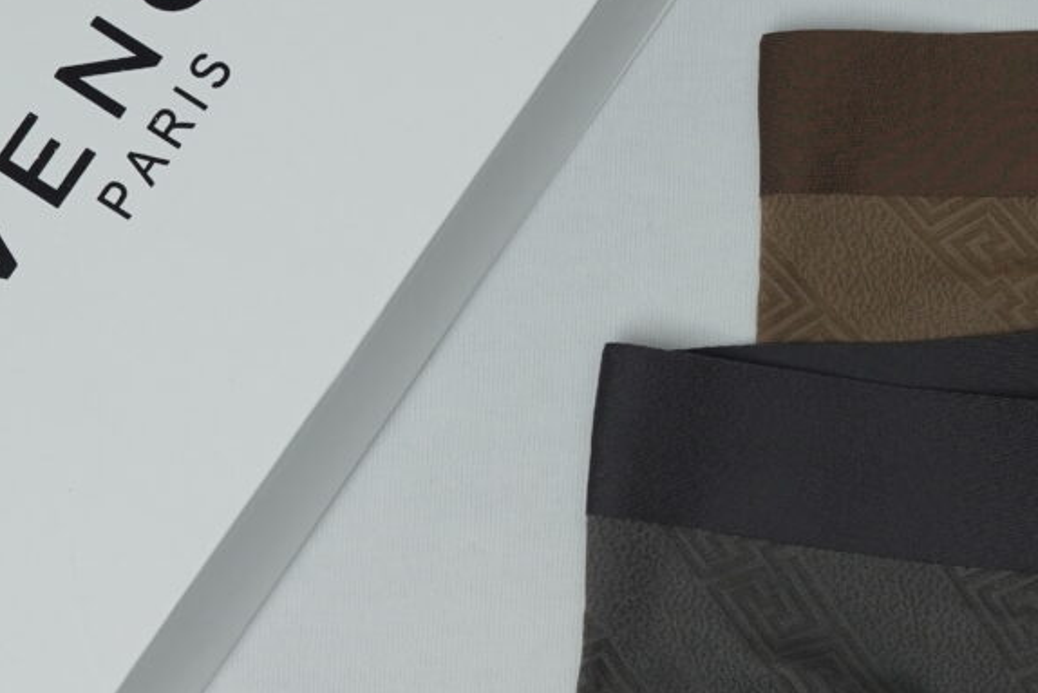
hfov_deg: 9.1
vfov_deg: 6.1
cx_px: 1414
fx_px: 6431
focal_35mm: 223
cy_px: 736
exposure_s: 1/200
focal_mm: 50
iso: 320
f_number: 6.3
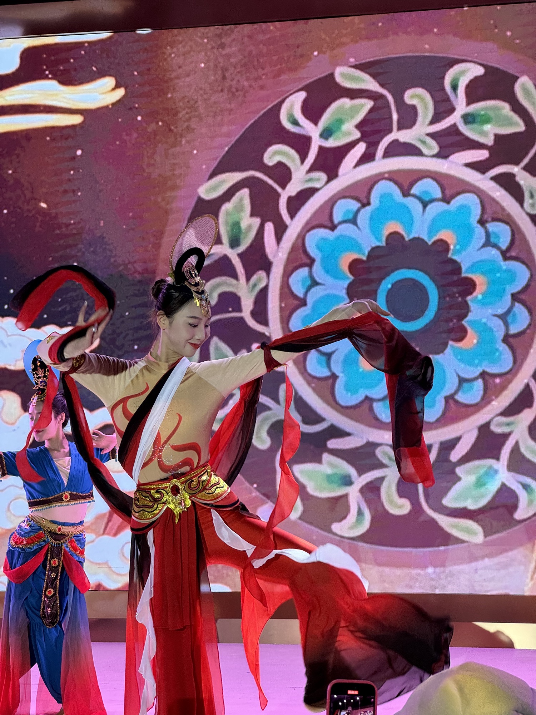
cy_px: 358
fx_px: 1590
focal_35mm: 77
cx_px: 268
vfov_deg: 25.3
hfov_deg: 19.1
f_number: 2.8
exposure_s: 1/99
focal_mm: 9
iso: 160
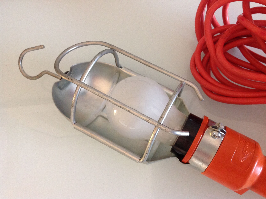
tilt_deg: -75.1
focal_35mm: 35
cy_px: 100
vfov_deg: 40.6
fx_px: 269
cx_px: 133
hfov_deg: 52.7
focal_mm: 4.28
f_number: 2.4
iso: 250
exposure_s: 1/15
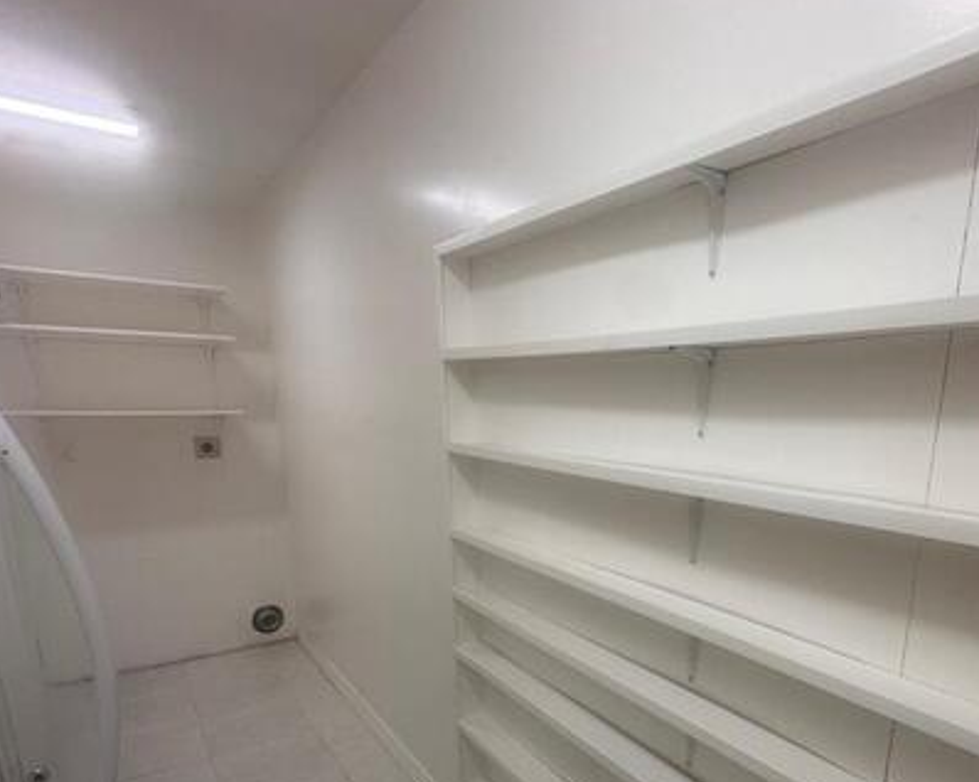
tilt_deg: -13.2
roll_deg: -1.7
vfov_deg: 60.5
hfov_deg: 73.8
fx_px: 637
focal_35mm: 22
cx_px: 610
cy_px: 561
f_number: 2.2
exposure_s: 1/120
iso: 100
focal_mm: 2.22
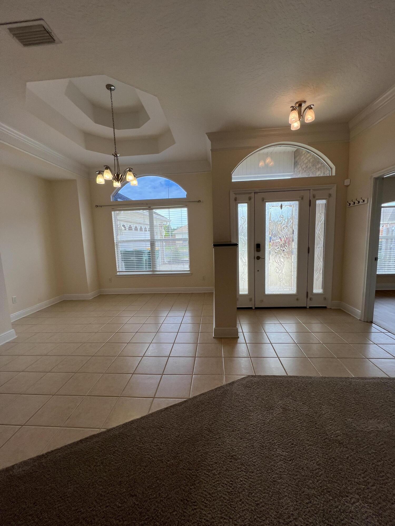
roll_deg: +0.5
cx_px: 198
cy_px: 263
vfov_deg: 106.2
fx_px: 198
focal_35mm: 13
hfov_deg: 89.9
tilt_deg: -7.0
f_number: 1.8
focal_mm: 1.57
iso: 32
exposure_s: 1/215
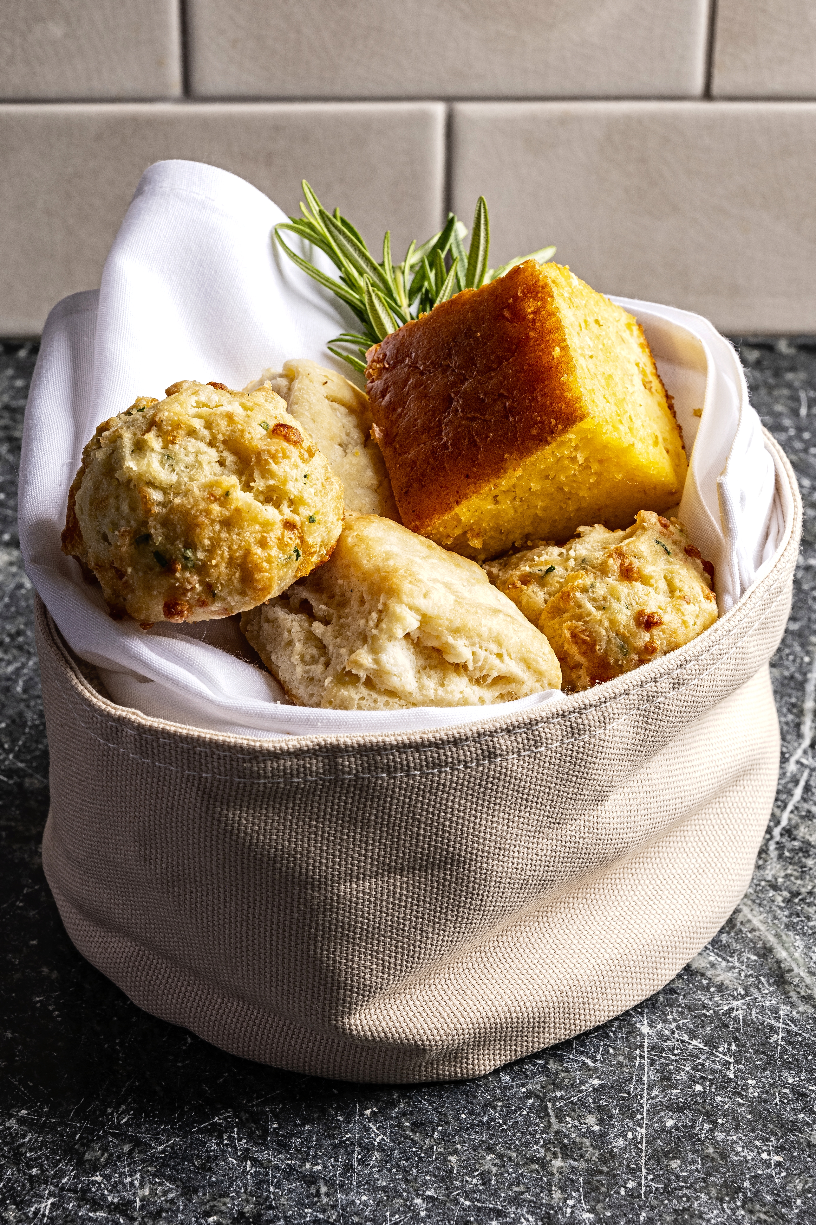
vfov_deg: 22.9
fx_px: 3026
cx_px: 411
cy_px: 610
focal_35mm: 89
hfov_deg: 15.4
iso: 400
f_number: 16
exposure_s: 1/125
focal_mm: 88
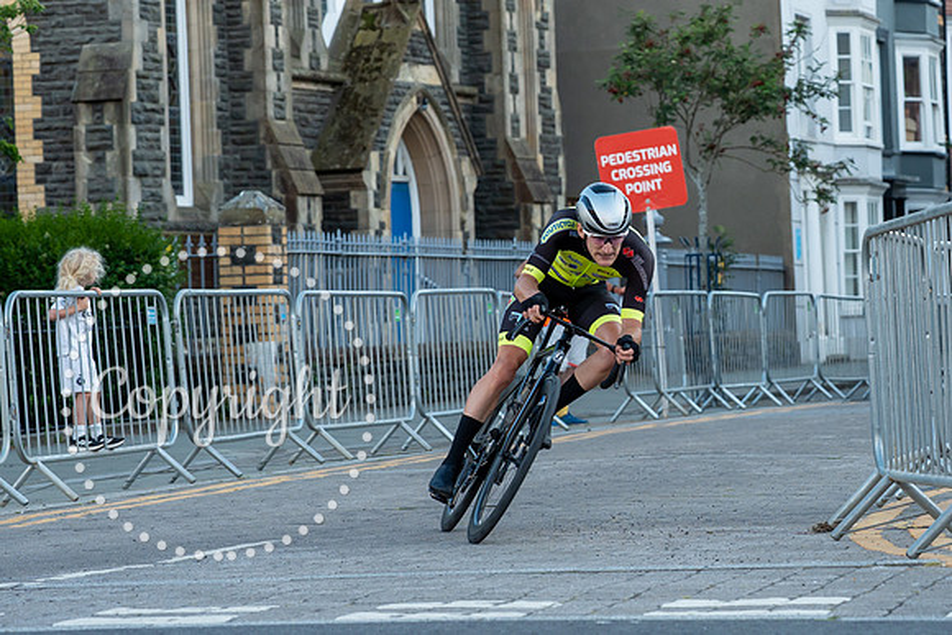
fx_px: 3839
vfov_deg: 9.5
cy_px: 245
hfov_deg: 14.1
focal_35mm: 145
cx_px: 594
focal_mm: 70
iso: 400
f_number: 3.5
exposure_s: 1/800
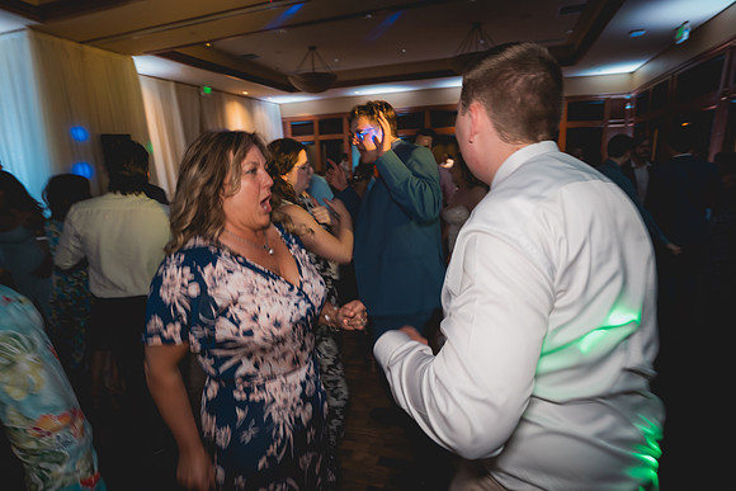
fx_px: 368
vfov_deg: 67.4
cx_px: 368
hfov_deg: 90.0
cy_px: 246
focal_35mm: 18
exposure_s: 1/40
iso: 1250
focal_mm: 18
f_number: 2.8
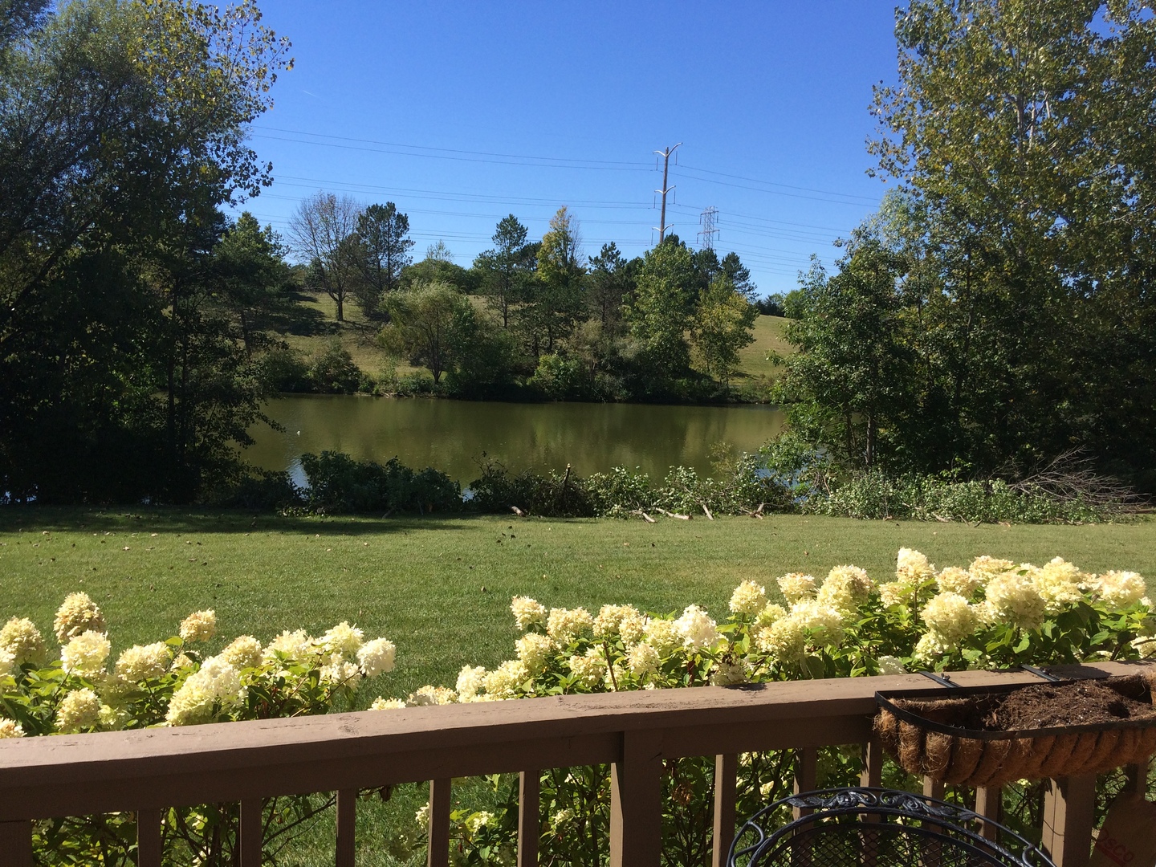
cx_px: 578
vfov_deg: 48.2
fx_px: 968
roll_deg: -1.2
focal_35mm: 29
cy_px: 434
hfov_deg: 61.7
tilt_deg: -6.9
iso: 32
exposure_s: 1/1866
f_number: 2.2
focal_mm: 4.15
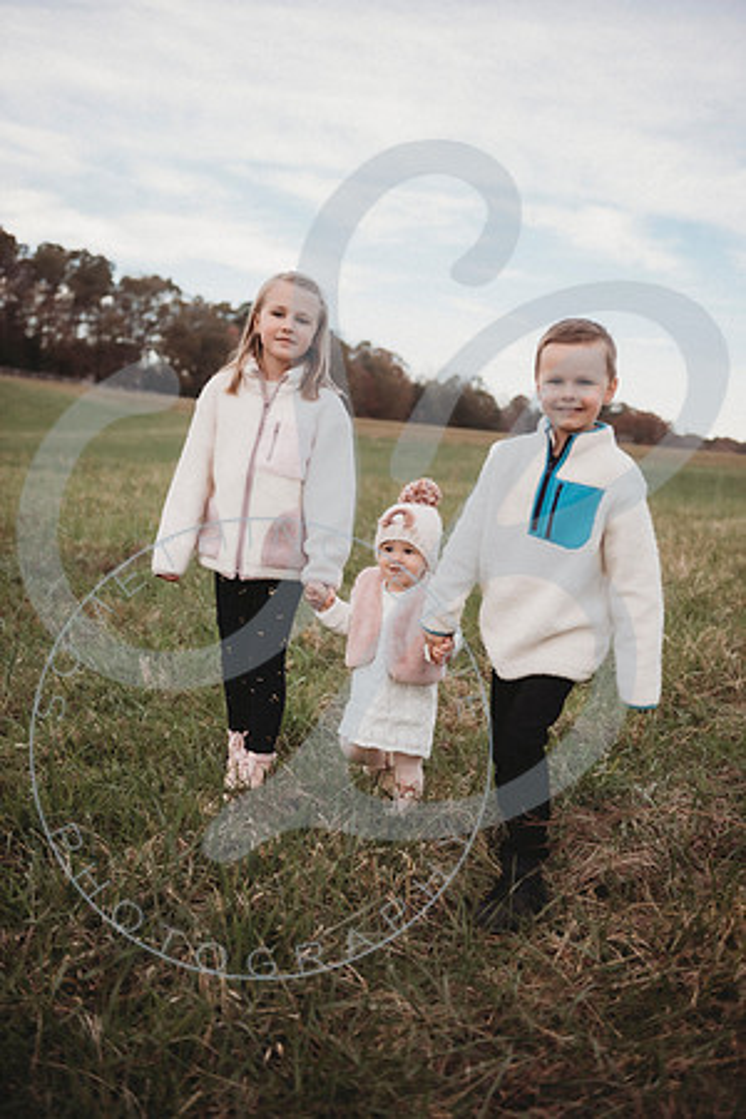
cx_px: 373
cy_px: 560
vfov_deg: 48.5
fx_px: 1243
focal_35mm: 40
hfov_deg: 33.4
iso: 250
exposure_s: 1/250
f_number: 2.8
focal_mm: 40
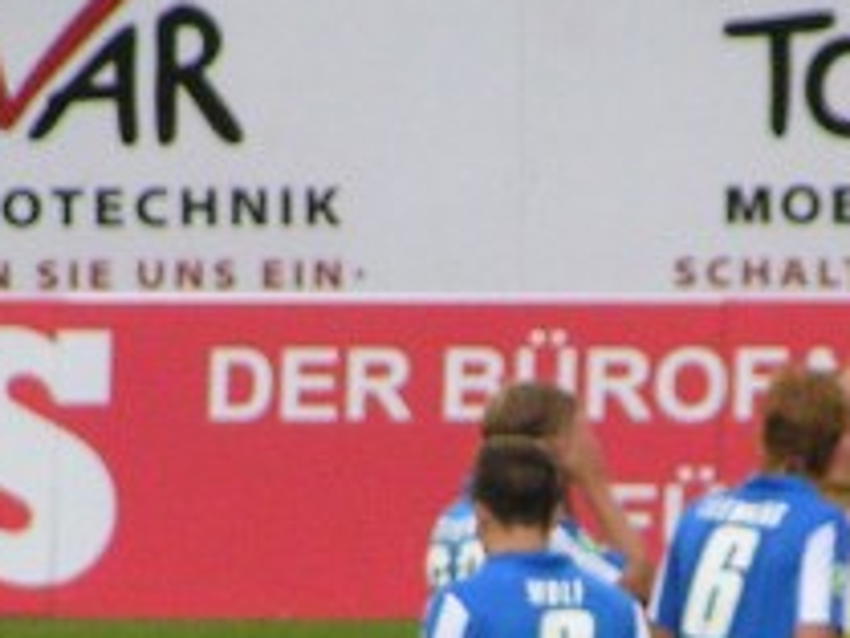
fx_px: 27960
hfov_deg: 1.7
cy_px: 666
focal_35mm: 1138
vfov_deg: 1.3
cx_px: 622
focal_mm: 45.4
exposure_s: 1/250
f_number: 3.5
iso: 200
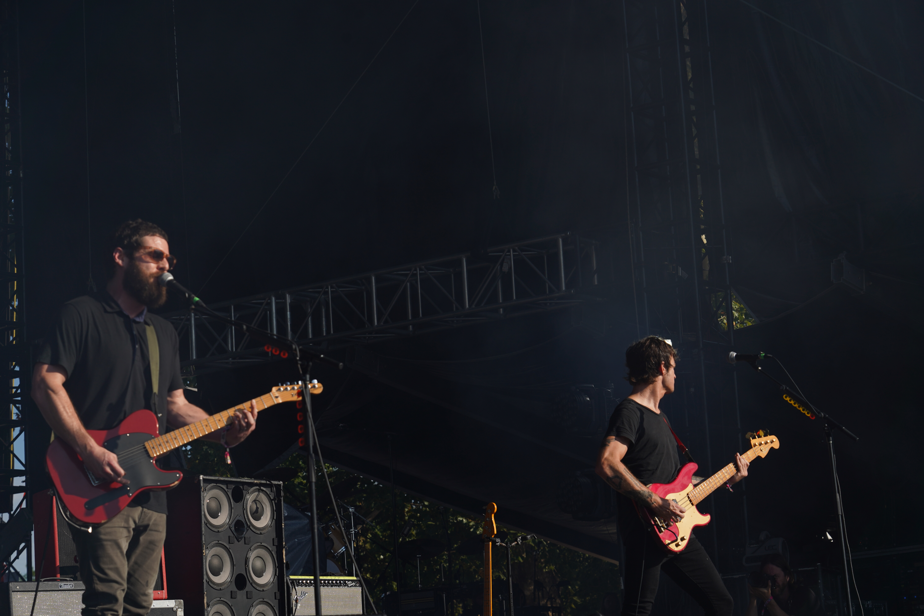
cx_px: 462
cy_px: 308
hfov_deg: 22.1
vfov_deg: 14.9
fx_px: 2361
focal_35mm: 92
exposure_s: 1/500
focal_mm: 92
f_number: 8
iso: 100
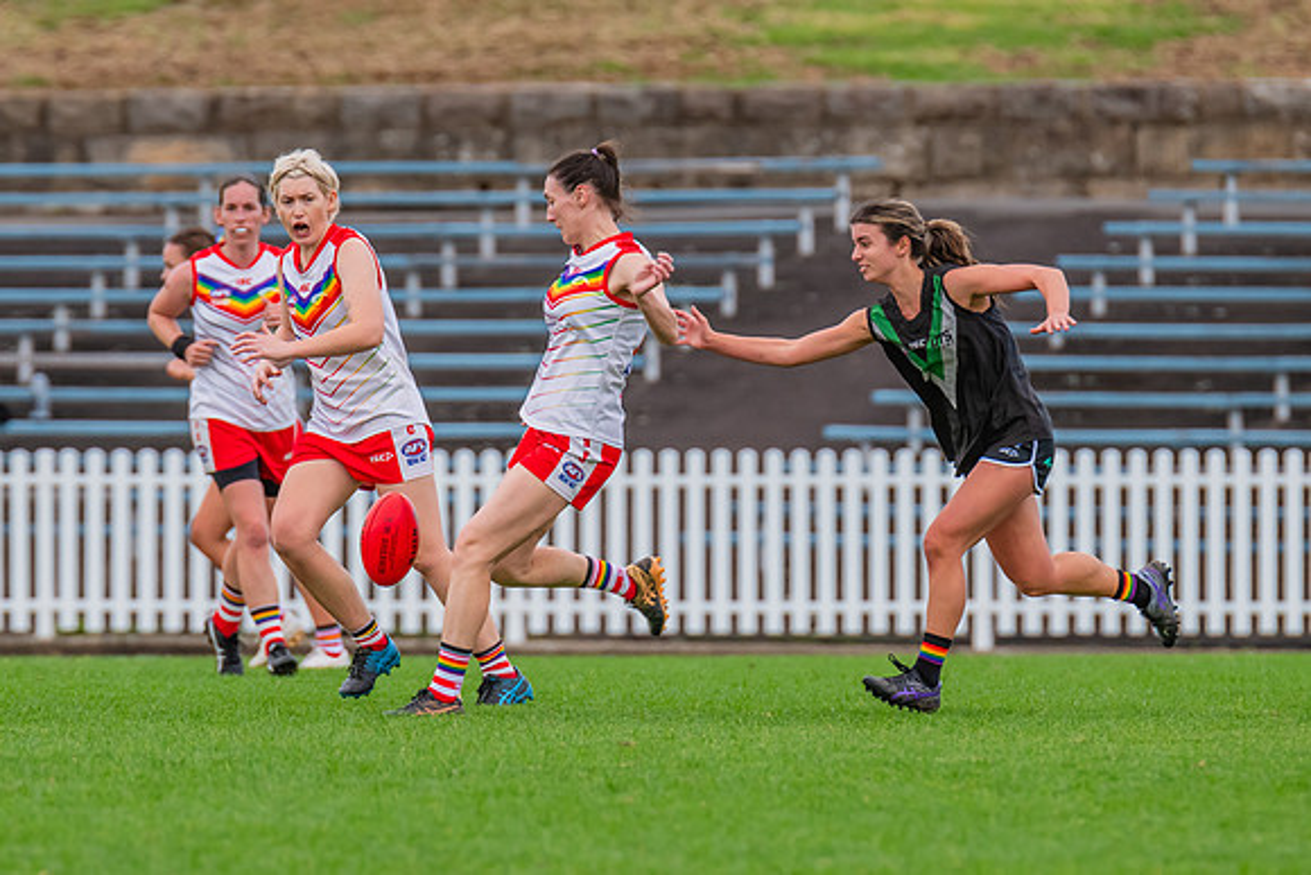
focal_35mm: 698
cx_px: 566
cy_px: 437
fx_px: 25441
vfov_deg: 2.0
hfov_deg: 3.0
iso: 800
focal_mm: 420
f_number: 5.6
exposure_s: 1/1000
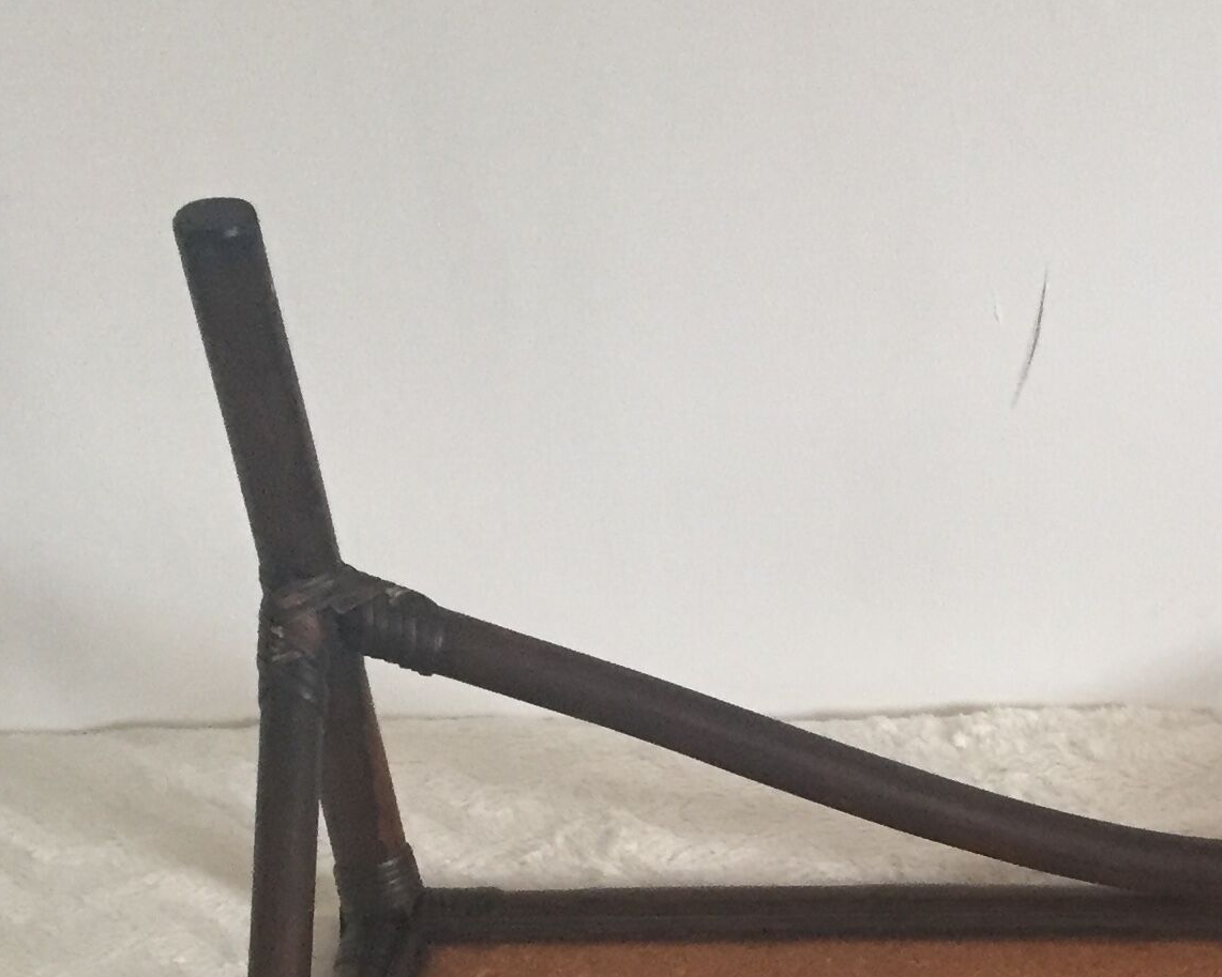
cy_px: 1188
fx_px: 2930
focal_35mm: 81
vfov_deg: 18.0
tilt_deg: -42.6
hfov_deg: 22.5
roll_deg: -1.8
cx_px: 1274
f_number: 2.2
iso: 250
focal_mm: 4.15
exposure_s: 1/33
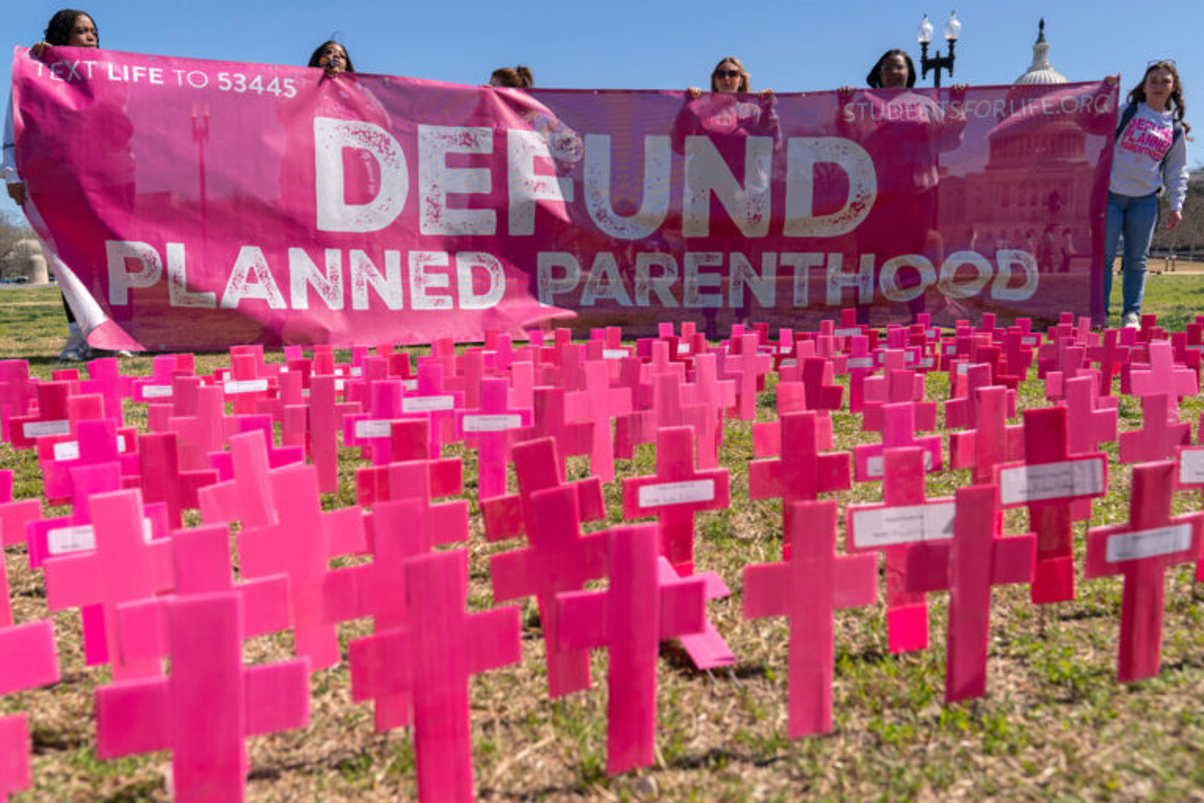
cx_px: 602
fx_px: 1037
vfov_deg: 42.3
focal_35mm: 31
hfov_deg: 60.3
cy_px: 402
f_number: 5.6
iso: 100
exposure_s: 1/640
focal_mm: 31
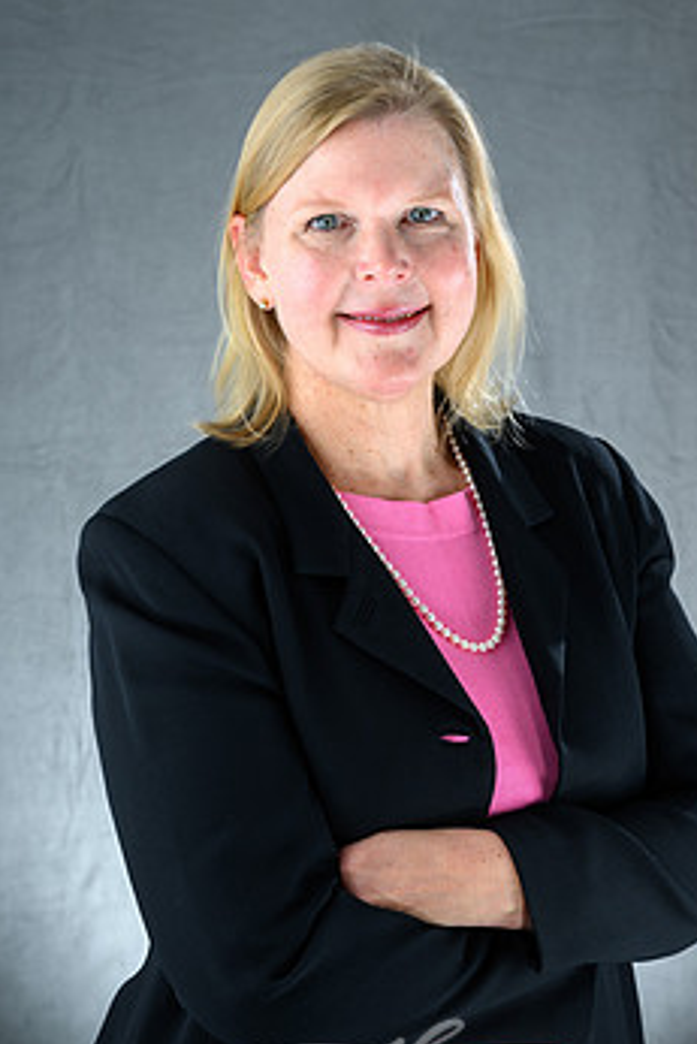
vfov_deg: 26.0
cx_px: 374
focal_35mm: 78
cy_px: 552
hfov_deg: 17.5
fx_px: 2263
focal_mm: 60
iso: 100
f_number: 7.1
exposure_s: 1/200
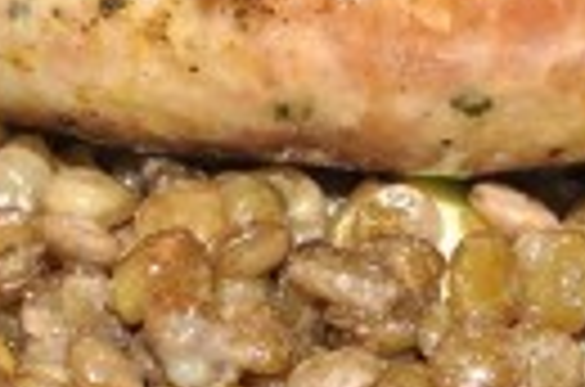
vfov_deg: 5.3
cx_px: 76
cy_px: 29
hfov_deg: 8.0
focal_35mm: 258
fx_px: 4190
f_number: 9
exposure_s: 1/60
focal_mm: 35
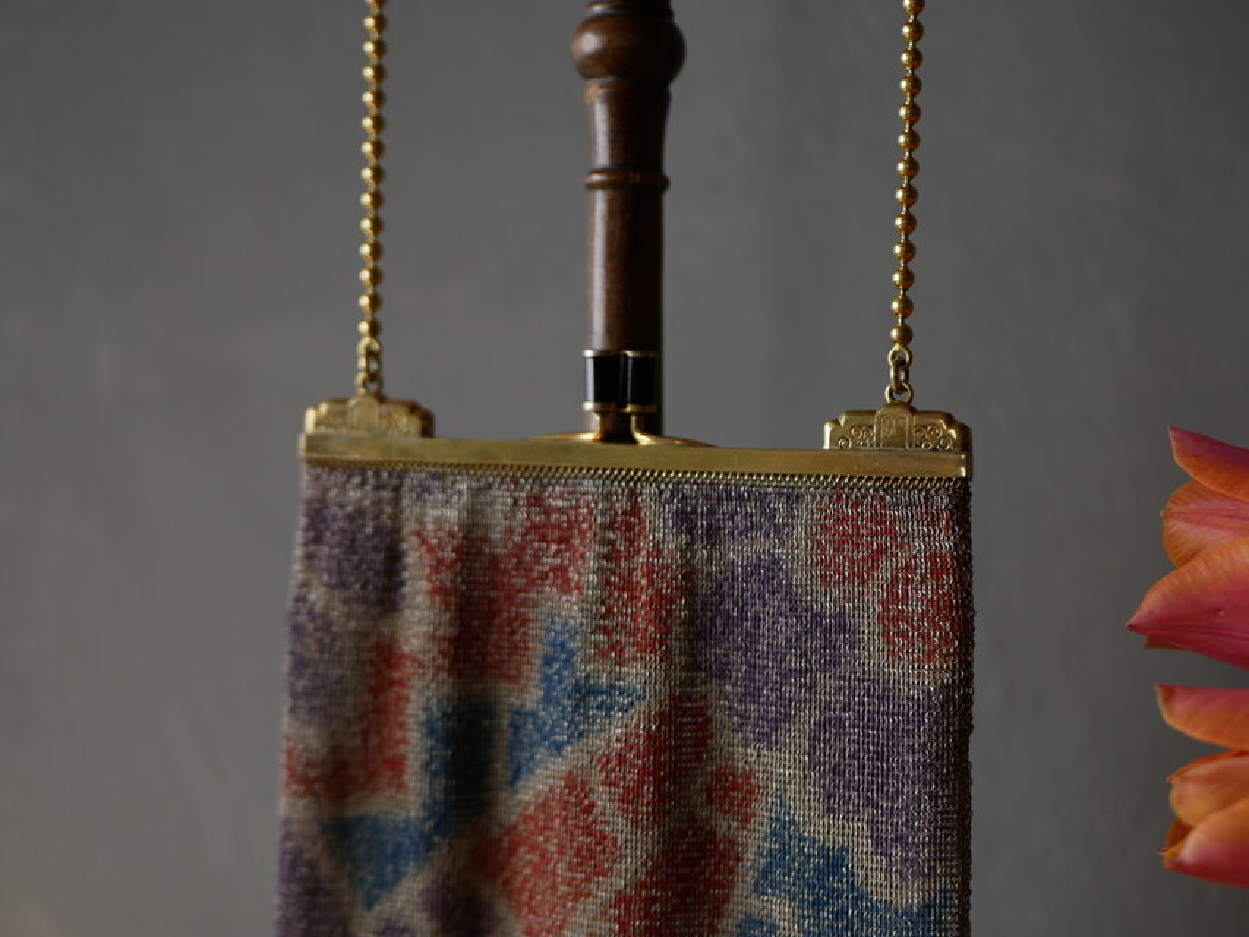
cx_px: 624
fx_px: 1804
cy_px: 468
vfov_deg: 29.1
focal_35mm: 50
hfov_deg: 38.2
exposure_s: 1/250
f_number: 2.5
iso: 200
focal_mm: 25
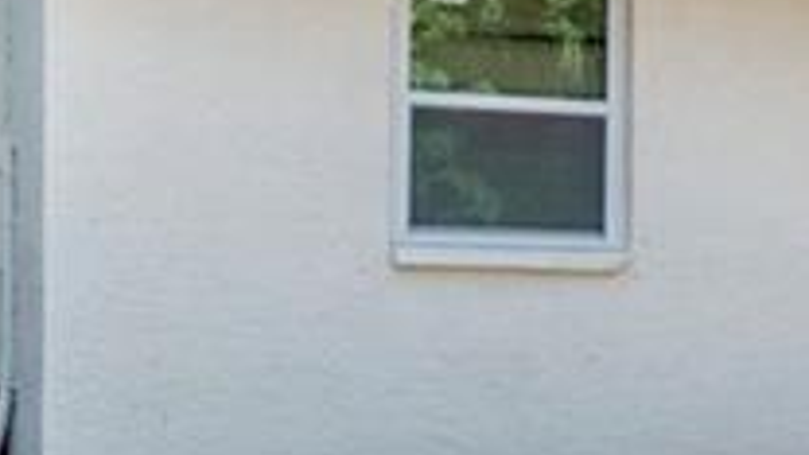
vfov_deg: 10.6
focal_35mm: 113
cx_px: 1661
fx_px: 2424
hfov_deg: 15.1
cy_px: 457
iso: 250
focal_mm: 14
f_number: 6.3
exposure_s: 1/800
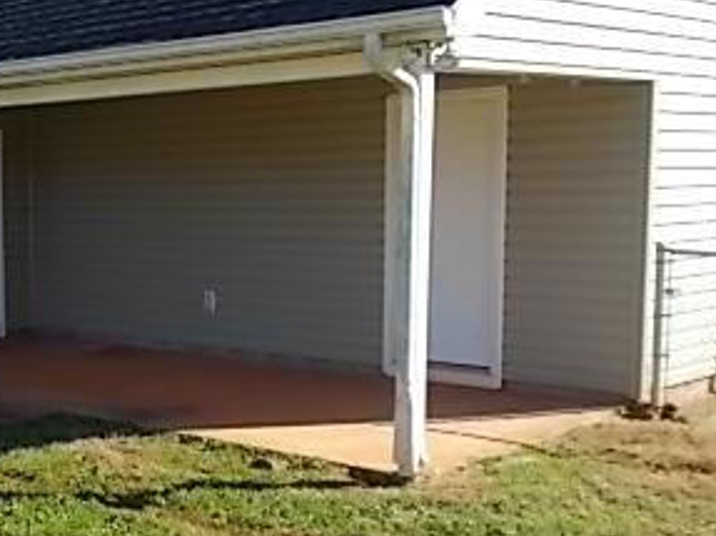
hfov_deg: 30.4
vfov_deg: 25.2
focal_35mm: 58
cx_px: -37
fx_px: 1199
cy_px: 319
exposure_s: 1/400
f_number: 3.2
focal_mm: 4.6
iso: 80
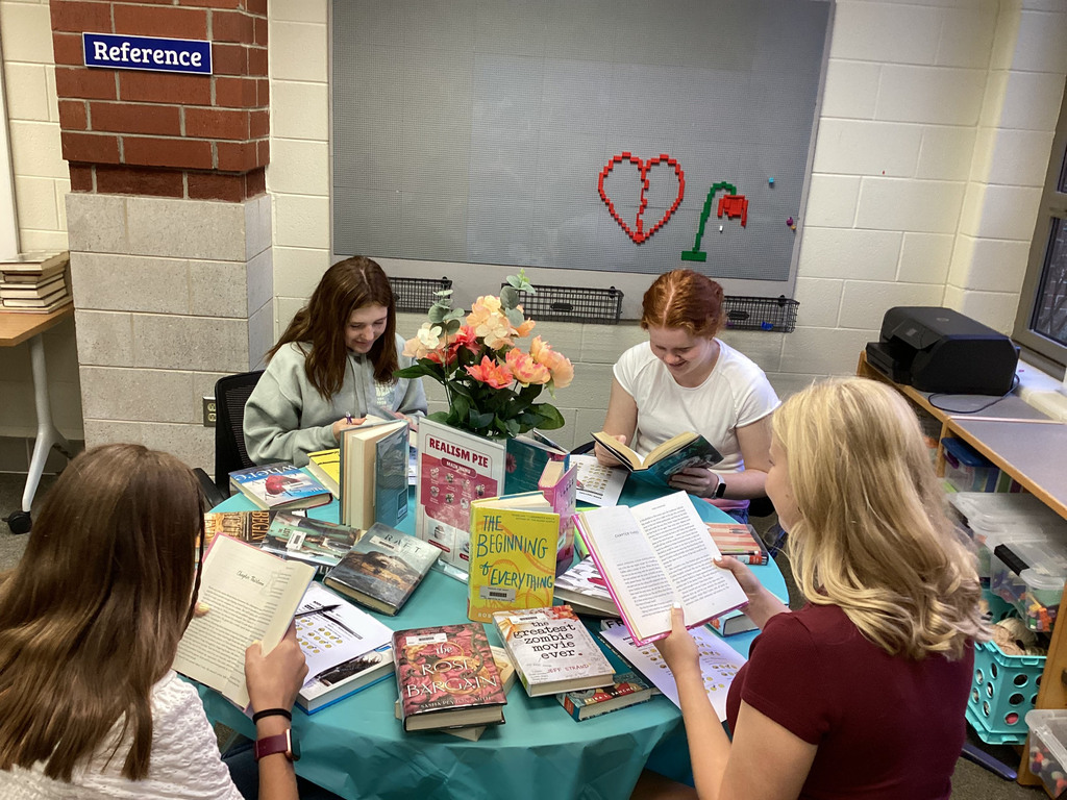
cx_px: 534
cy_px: 400
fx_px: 956
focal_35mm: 31
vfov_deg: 45.4
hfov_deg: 58.4
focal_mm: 3.3
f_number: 2.4
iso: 125
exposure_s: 1/60
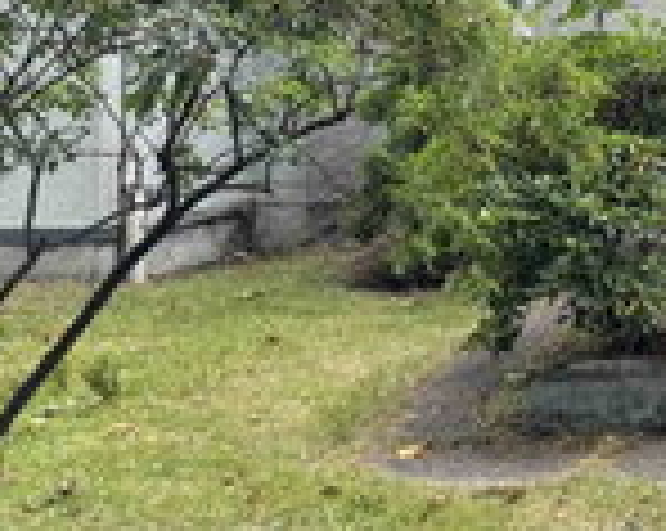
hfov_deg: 19.6
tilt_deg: +2.4
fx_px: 1594
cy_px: -45
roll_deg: +0.1
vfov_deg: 18.2
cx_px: 1076
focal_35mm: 81
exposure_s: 1/269
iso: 80
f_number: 1.78
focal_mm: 6.76
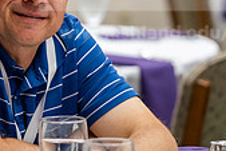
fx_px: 2375
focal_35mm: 378
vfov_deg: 3.6
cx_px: -1
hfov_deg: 5.4
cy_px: 61
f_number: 2.8
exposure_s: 1/160
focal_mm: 110
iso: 1250
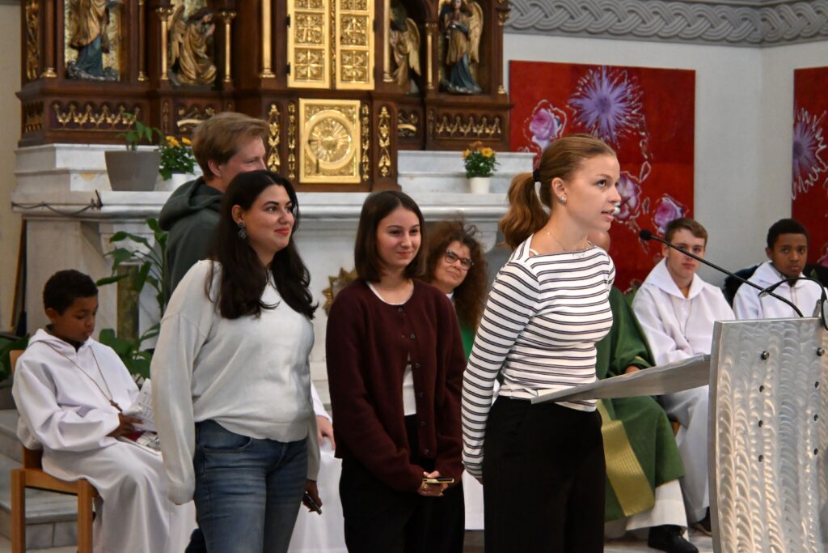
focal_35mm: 75
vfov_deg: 18.2
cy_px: 276
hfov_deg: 27.0
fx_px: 1725
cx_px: 414
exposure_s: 1/100
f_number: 6.3
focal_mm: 50
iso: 6400
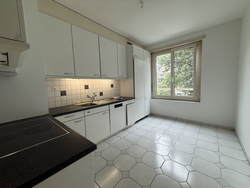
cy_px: 94
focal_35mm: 14
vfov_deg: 85.7
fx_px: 101
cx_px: 125
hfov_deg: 102.1
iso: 64
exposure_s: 1/100
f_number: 2.2
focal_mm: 2.22
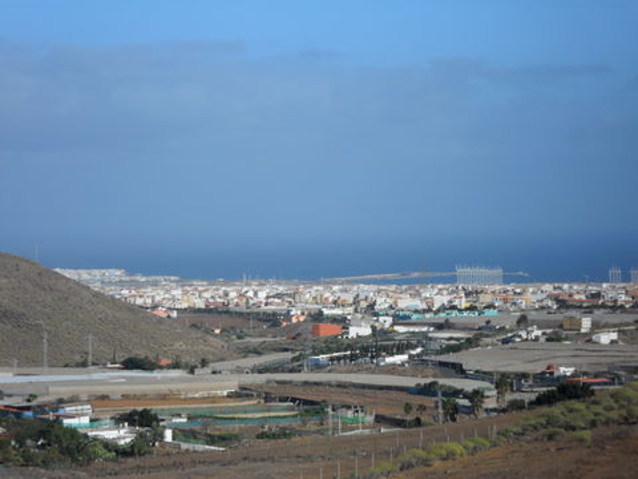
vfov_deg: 11.0
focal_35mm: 135
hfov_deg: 14.6
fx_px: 2488
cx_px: 319
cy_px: 240
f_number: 5.9
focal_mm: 24.5
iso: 100
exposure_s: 1/500
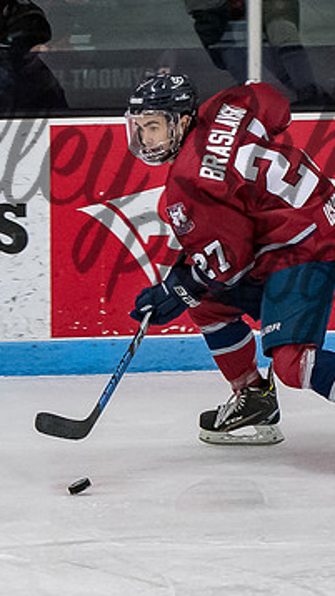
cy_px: 225
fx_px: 6928
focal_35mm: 439
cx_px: 137
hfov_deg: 2.8
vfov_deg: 4.9
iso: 2500
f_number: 3.5
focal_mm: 86
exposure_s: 1/800
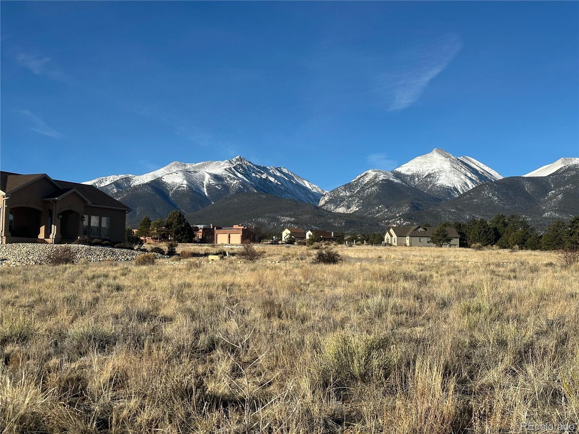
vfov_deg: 30.3
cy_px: 217
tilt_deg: +3.9
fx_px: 803
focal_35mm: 48
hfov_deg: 39.7
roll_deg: +0.0
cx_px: 290
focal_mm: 6.86
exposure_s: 1/4785
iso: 64
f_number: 1.78
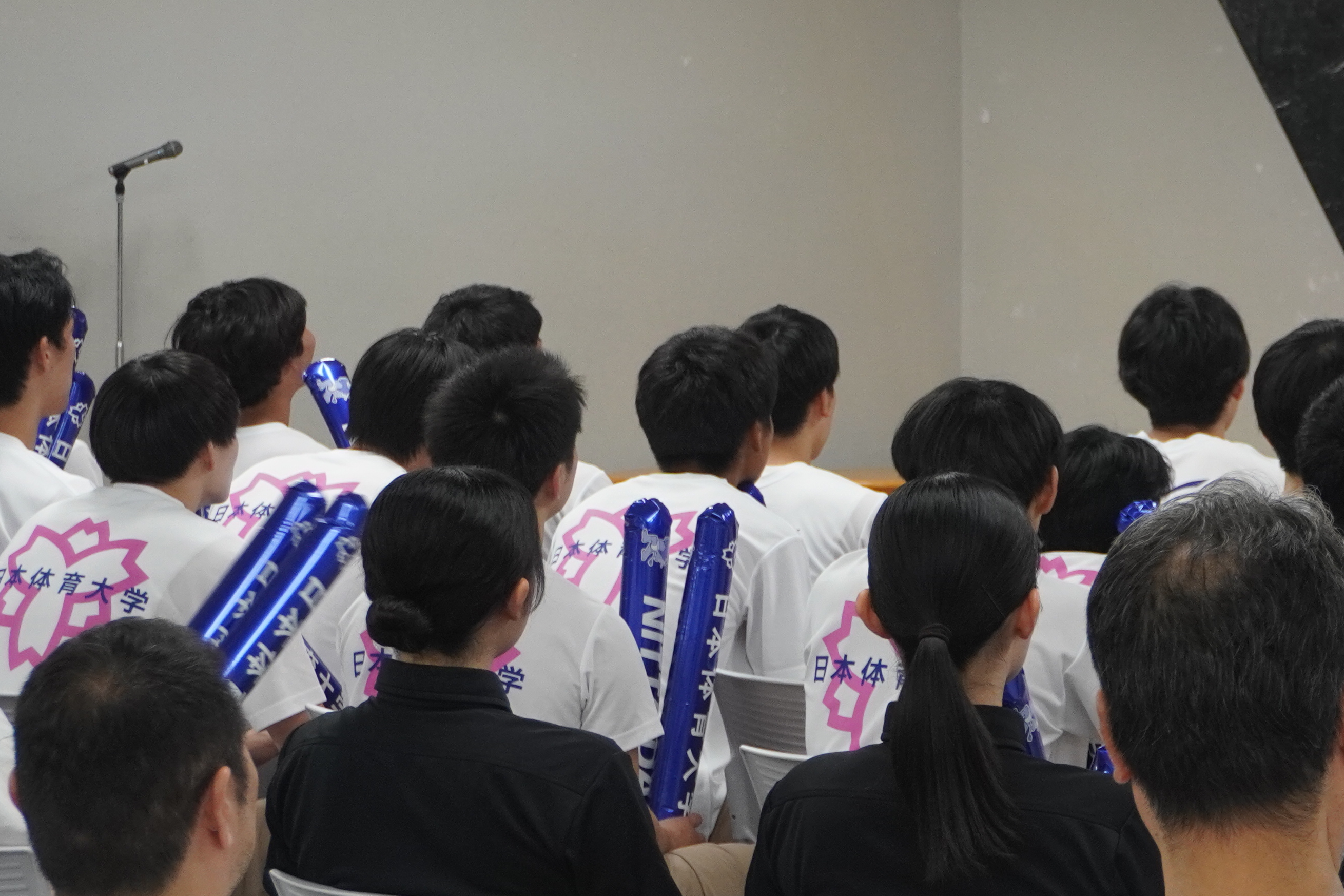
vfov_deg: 10.8
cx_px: 1075
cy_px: 231
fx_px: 4746
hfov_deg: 16.0
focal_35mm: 127
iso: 800
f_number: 5.6
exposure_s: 1/60
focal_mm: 37
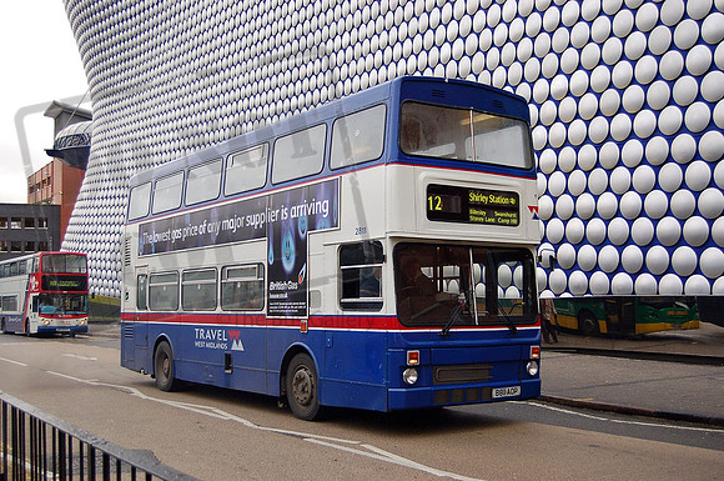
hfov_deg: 46.5
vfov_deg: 31.8
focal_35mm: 42
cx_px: 362
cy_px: 240
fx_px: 843
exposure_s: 1/500
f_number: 4.2
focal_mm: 28
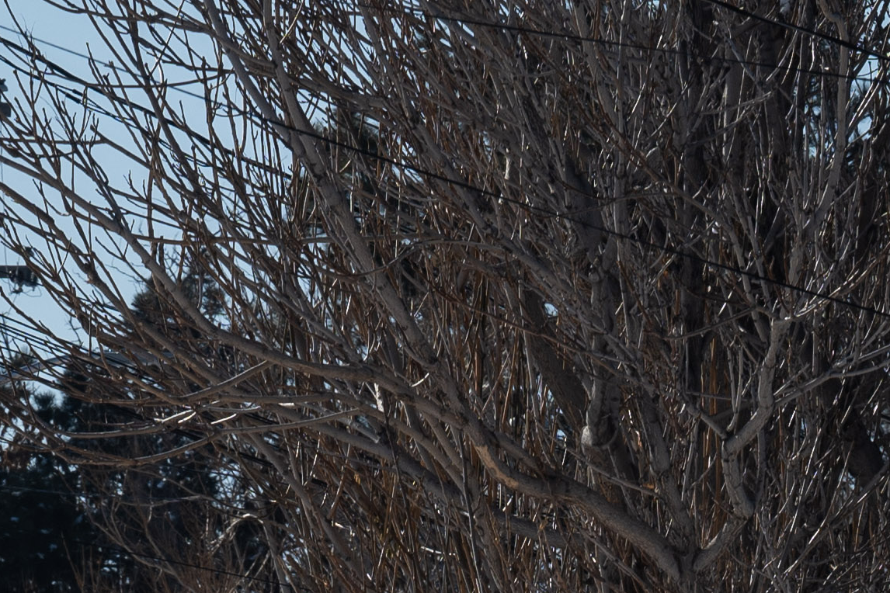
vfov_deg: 1.7
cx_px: 3
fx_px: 19554
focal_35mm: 791
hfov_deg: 2.6
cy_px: 1437
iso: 100
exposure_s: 1/750
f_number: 8
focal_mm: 150
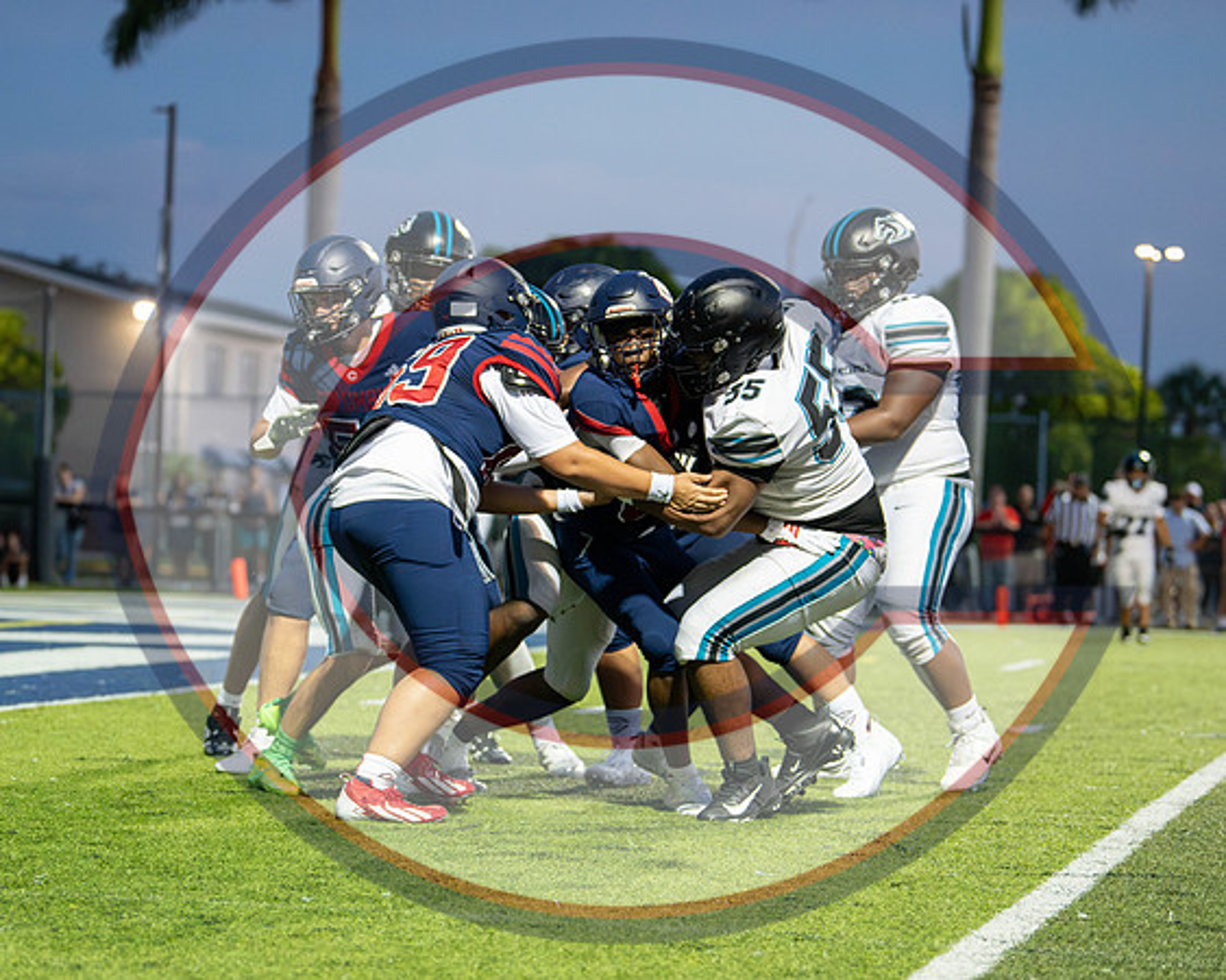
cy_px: 556
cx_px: 451
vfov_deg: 12.2
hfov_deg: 15.3
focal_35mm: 126
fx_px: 4570
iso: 11400
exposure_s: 1/1000
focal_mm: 92
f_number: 2.8
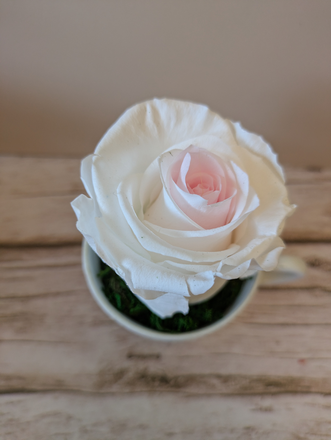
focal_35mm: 25
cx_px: 166
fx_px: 319
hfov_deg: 54.9
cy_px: 220
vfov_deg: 69.4
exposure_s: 1/100
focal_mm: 5.43
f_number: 1.89
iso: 269
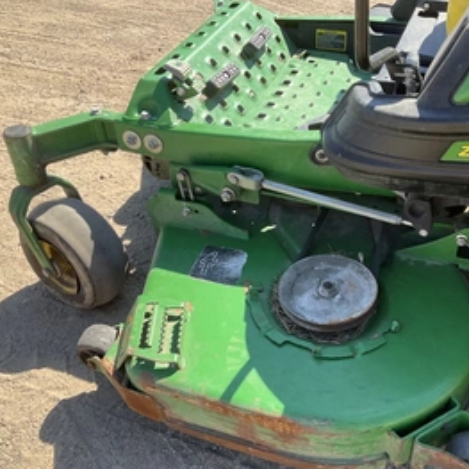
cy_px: 266
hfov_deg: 42.7
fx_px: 598
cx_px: 275
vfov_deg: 42.7
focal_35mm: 39
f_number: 1.8
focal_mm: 3
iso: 25
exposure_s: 1/495
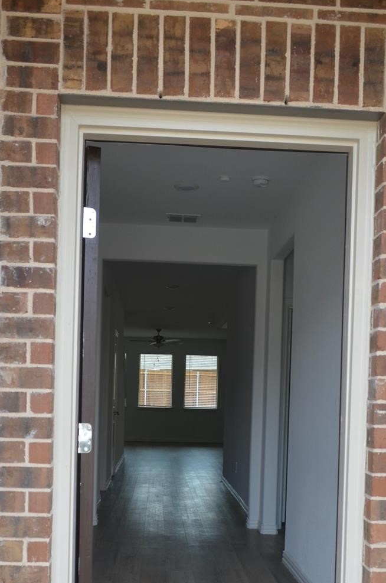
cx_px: 196
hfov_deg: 31.8
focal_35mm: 42
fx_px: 678
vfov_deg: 45.5
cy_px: 407
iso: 200
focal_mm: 18
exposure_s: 1/125
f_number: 5.6
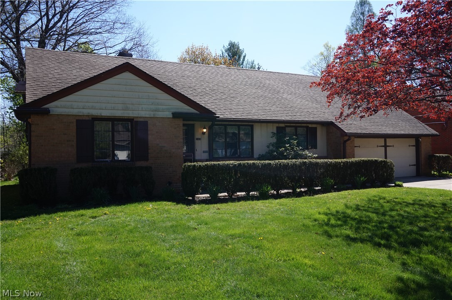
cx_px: 226
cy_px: 150
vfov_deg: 43.5
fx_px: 376
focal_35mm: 30
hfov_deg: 62.0
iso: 100
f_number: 11
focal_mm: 20
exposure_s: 1/80
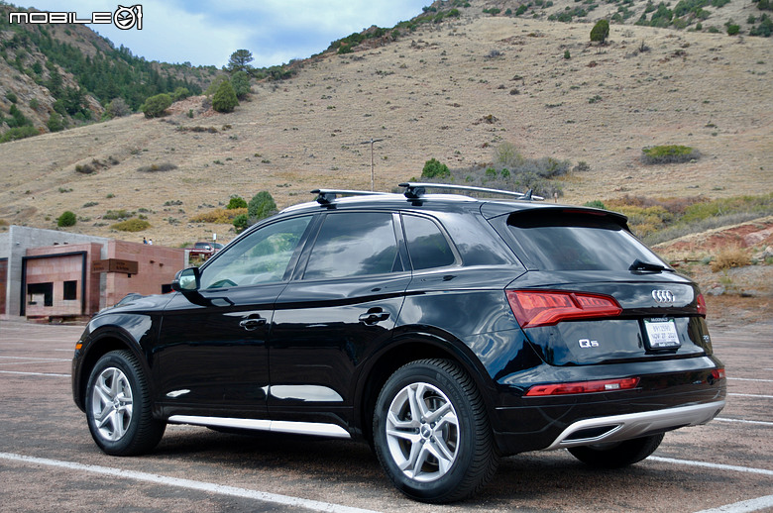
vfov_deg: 28.0
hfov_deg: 41.2
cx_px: 386
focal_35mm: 48
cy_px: 256
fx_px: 1029
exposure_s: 1/200
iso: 100
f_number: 4.2
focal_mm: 32
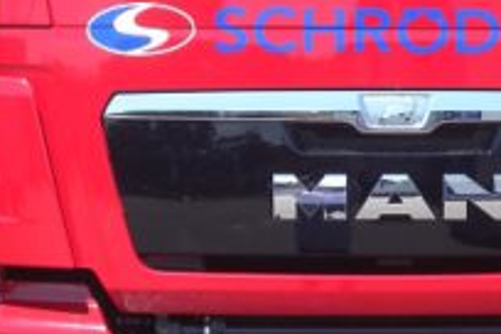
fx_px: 1851
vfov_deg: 10.3
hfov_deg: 15.4
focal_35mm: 133
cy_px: 91
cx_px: 363
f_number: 5
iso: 64
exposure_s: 1/248
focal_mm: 7.3
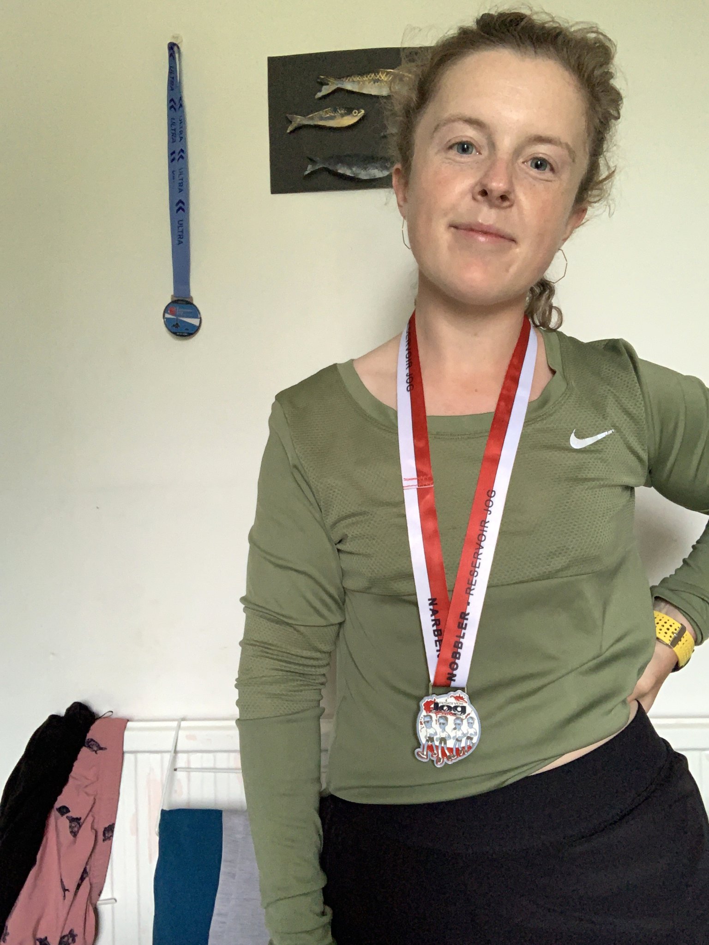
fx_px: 874
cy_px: 472
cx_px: 354
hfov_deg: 44.2
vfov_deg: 56.8
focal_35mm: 32
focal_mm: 2.87
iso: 200
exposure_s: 1/60
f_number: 2.2
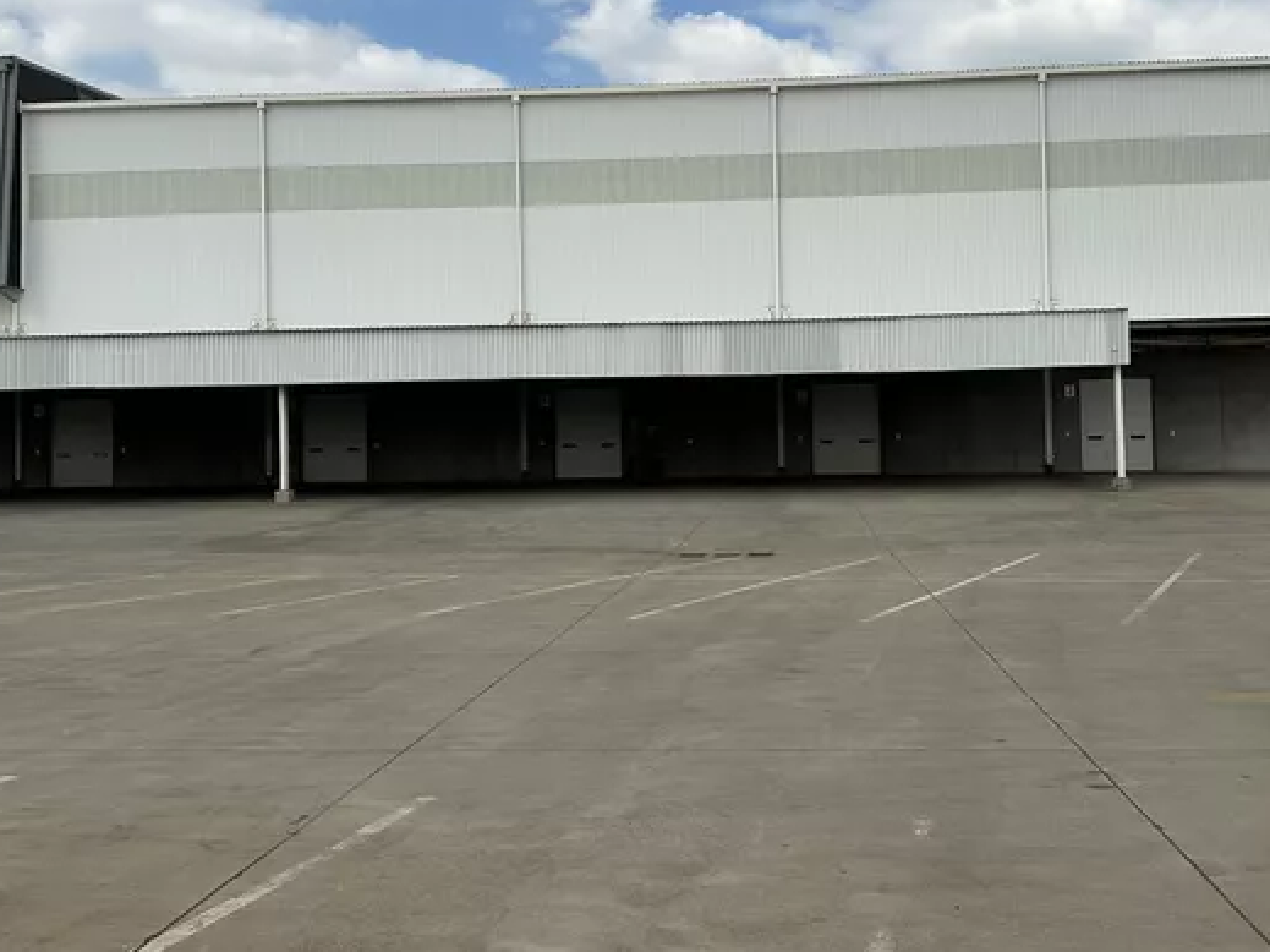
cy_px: 382
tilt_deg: +2.3
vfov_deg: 38.5
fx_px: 1357
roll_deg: +0.8
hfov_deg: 50.0
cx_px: 707
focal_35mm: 37
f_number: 1.78
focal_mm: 6.86
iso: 80
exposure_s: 1/5848
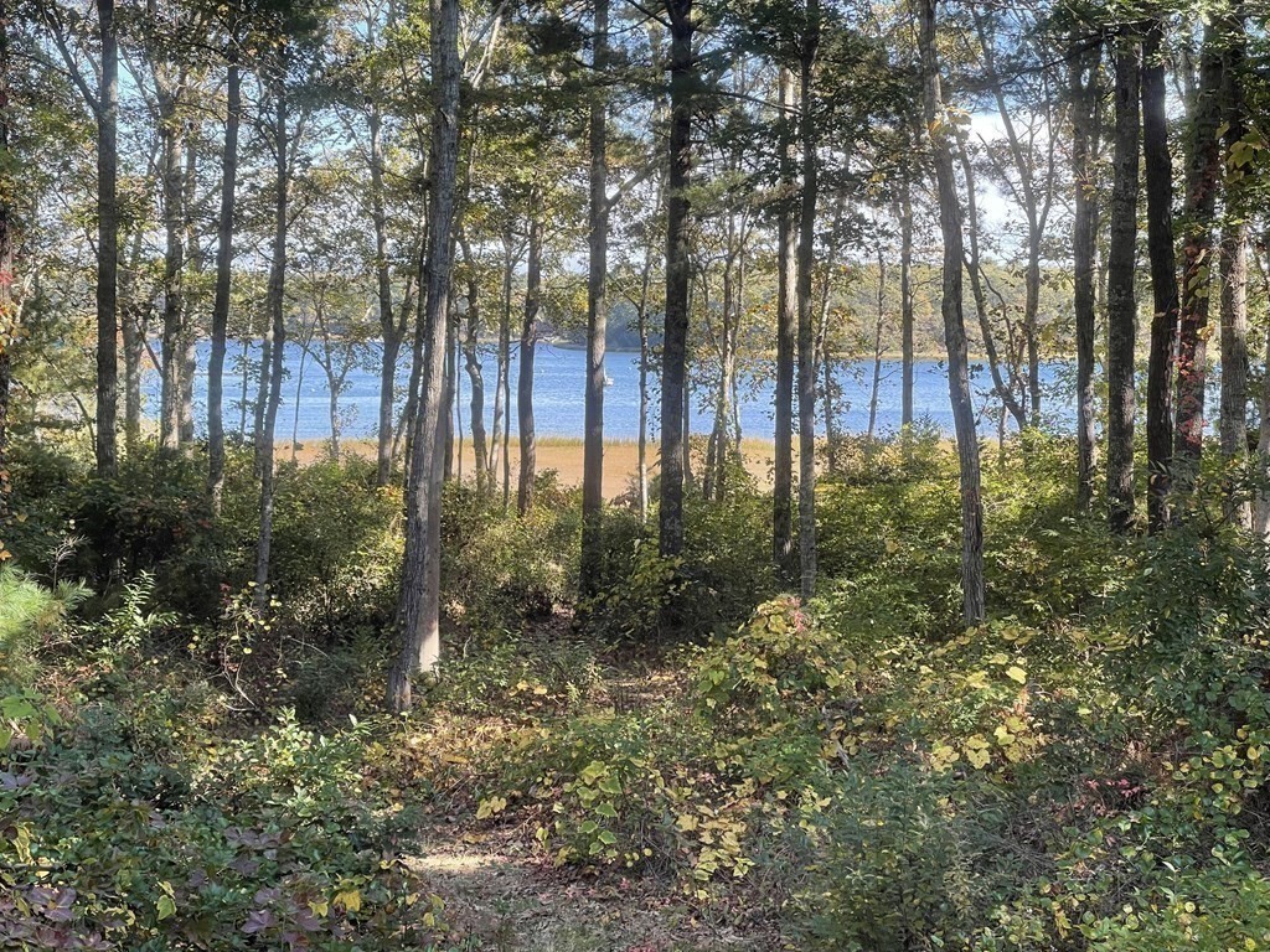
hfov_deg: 30.3
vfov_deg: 22.9
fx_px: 2348
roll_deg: -0.8
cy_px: 476
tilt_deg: -2.9
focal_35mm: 64
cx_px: 635
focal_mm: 7.5
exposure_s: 1/137
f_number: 2.2
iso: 20
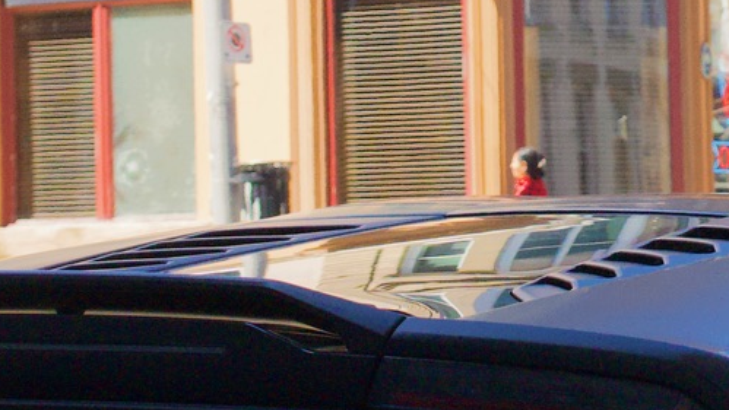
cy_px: 136
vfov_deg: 6.0
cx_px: 837
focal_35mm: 203
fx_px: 3925
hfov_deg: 10.5
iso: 6400
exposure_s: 1/6400
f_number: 4.5
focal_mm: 42
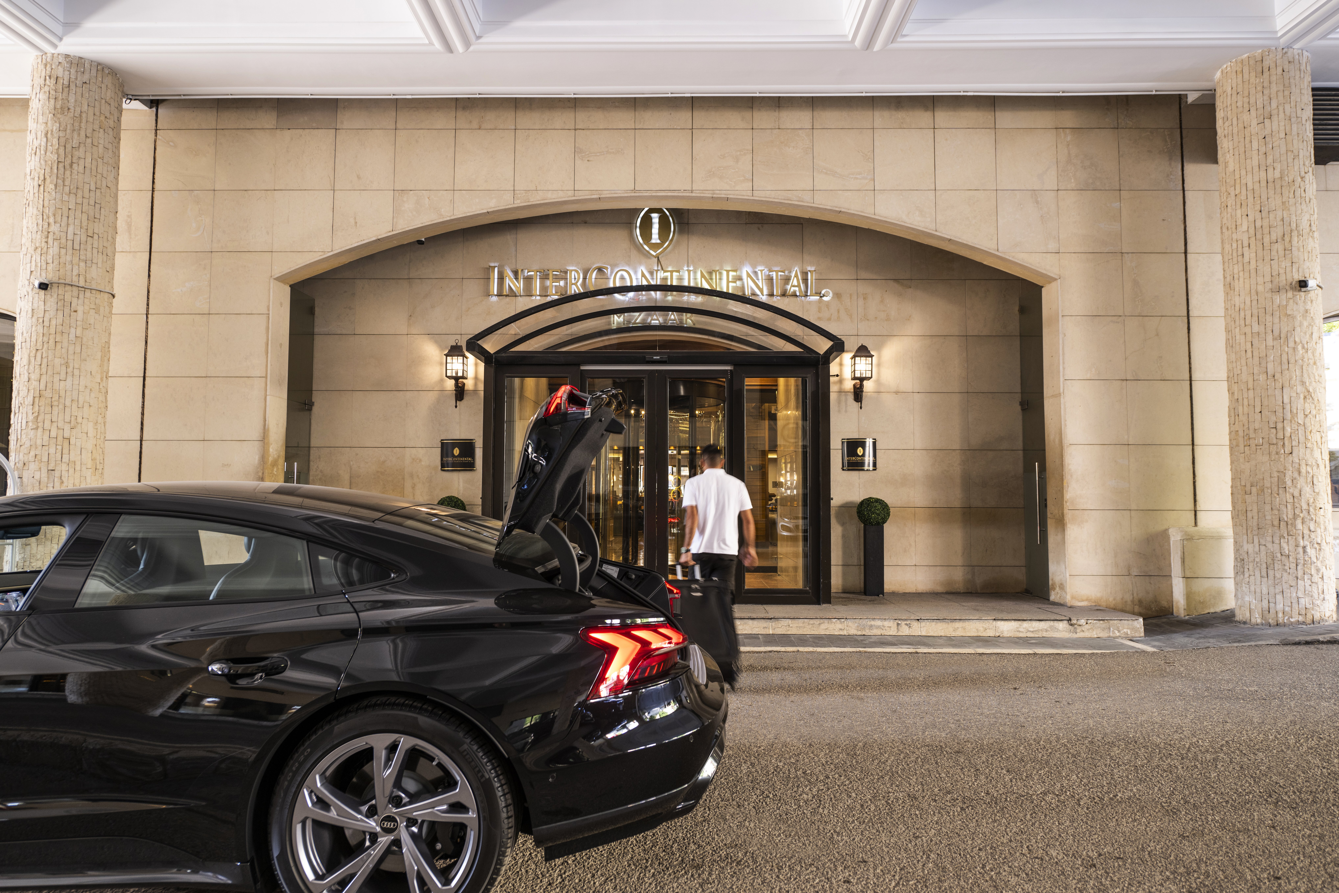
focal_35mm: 22
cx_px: 670
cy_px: 446
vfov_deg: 57.2
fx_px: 818
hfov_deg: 78.6
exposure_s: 1/10
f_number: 5
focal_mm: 22
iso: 200
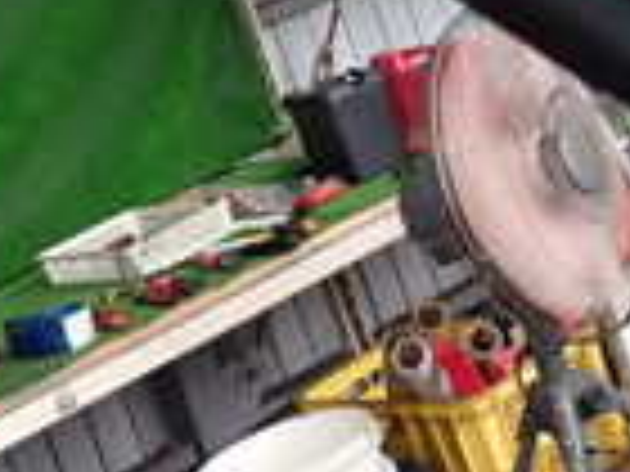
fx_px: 1947
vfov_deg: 13.7
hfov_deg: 18.3
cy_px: 13
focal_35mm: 107
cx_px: 418
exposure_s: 1/80
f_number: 2
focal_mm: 4.5
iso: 200
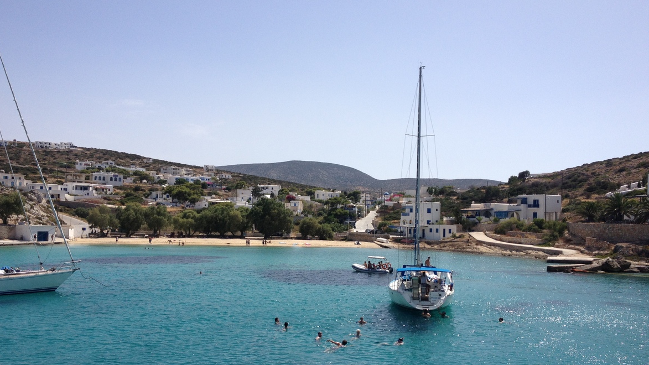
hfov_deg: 51.6
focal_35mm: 39
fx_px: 671
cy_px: 219
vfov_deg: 30.4
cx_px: 328
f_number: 2.4
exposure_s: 1/2208
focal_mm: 4.28
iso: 50
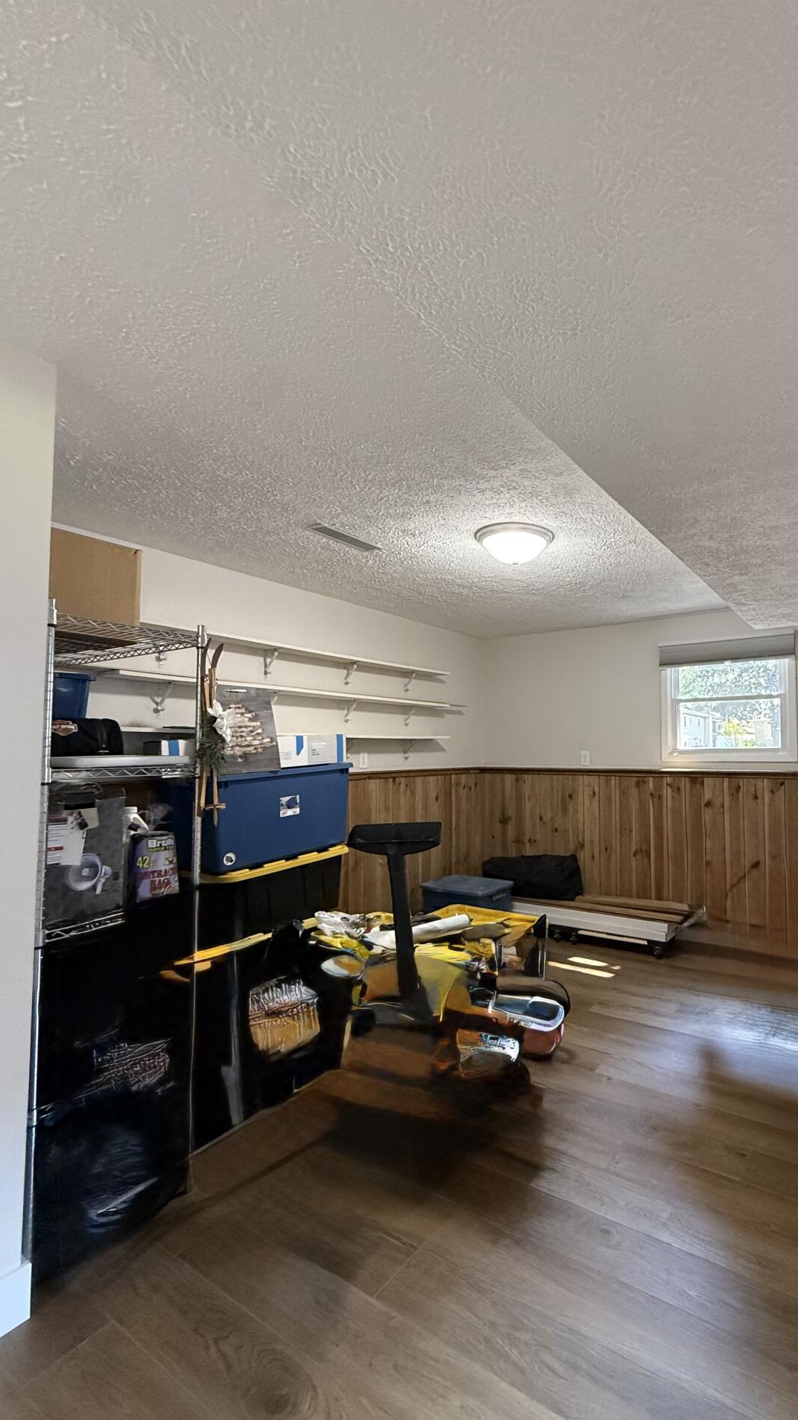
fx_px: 602
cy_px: 727
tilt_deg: +2.9
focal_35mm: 16
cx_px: 542
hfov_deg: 65.0
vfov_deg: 99.4
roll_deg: +0.1
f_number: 2.2
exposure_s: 1/120
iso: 640
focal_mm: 2.22
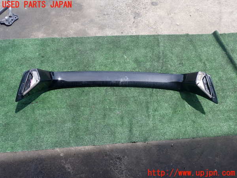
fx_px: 205
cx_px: 118
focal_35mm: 30
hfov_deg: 60.0
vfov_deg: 46.8
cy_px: 89
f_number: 3.2
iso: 100
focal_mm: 5.4
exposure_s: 1/400
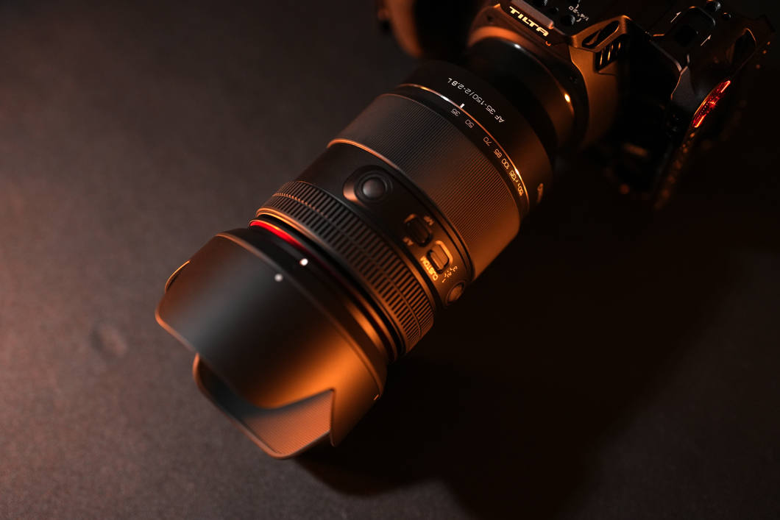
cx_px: 390
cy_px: 260
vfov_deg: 27.0
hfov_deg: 39.6
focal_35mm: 50
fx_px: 1083
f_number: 2
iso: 1250
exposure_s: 1/200
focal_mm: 50
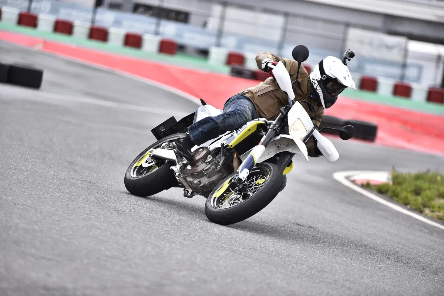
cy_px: 148
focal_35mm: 185
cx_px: 222
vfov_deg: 7.4
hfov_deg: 11.1
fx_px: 2282
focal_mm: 185
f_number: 3.2
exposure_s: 1/1600
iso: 200
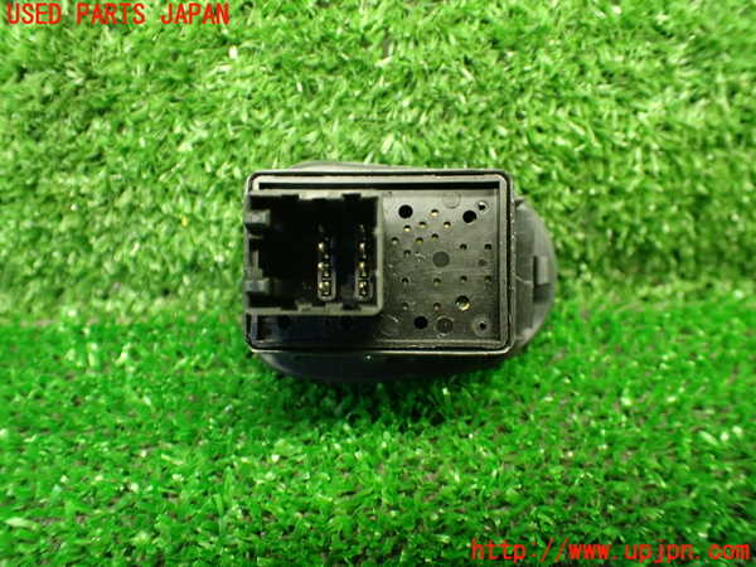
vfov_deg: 46.8
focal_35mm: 30
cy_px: 284
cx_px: 378
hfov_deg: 60.0
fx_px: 655
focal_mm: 5.4
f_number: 2.3
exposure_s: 1/50
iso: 800
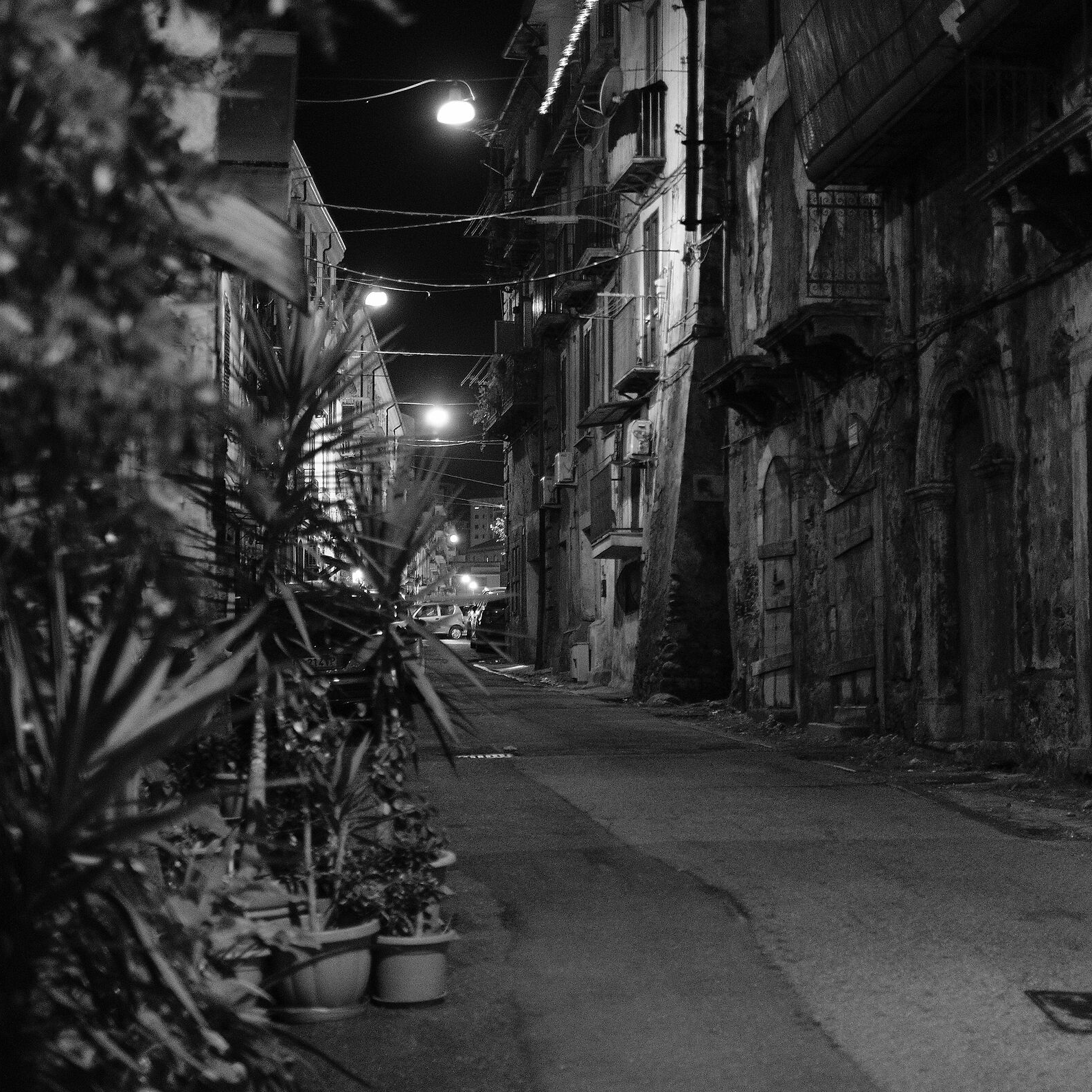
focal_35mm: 68
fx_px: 2427
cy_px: 544
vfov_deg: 25.4
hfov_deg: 25.3
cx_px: 672
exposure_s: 1/60
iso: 3200
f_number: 1.4
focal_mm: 35
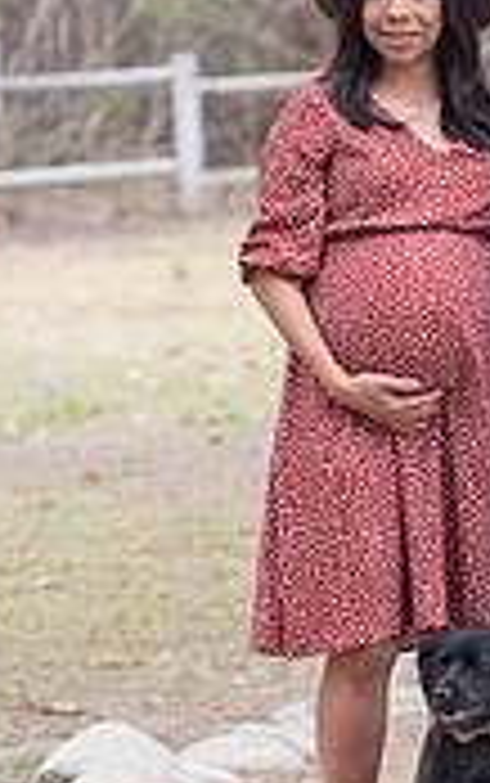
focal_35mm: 329
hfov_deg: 4.0
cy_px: 418
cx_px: 544
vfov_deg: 6.4
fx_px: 7018
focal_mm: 125
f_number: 4.5
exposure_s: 1/125
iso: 640
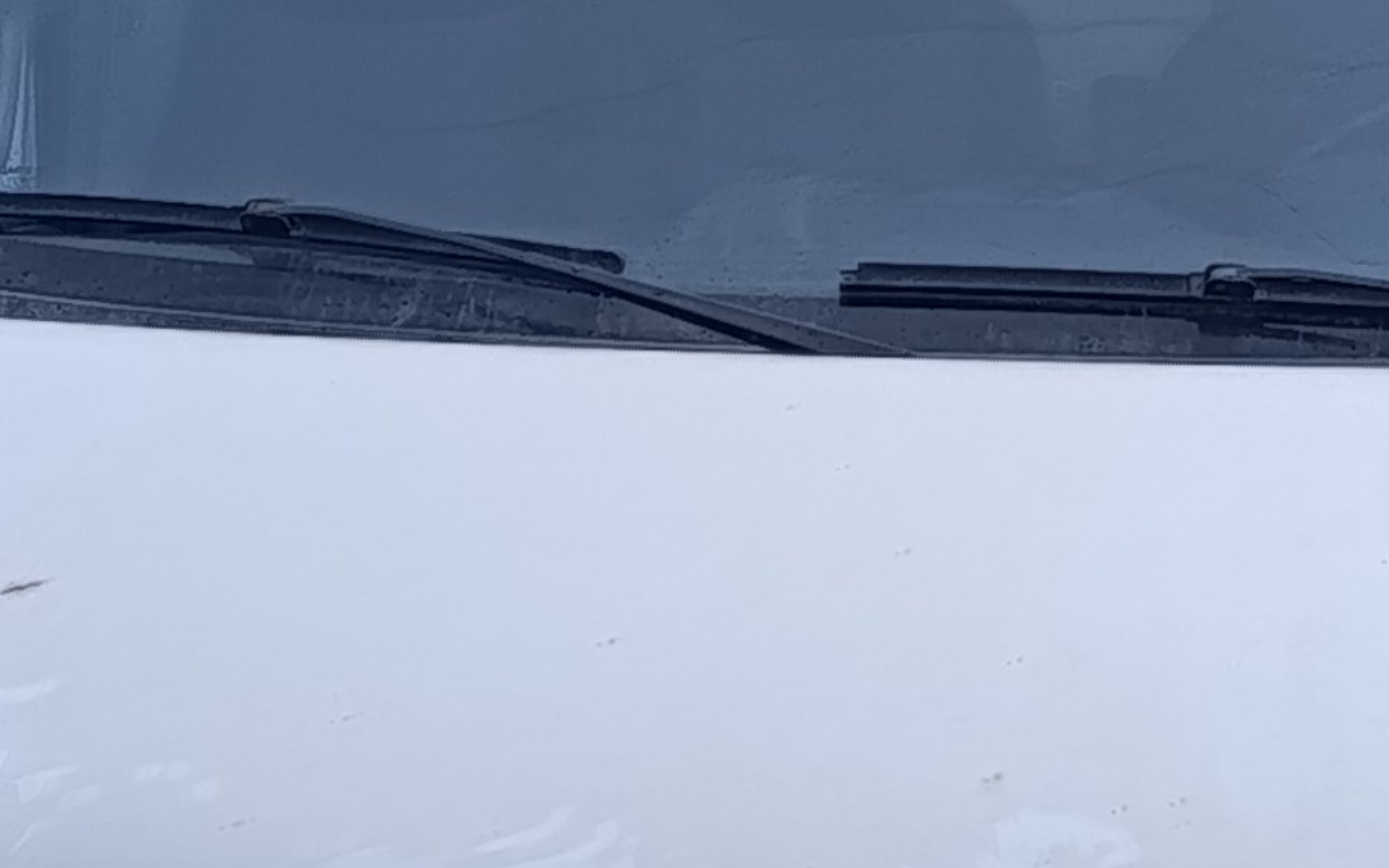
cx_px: 892
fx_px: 5035
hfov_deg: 15.7
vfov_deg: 9.8
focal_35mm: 133
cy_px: 285
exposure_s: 1/560
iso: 50
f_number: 1.6
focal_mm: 6.14
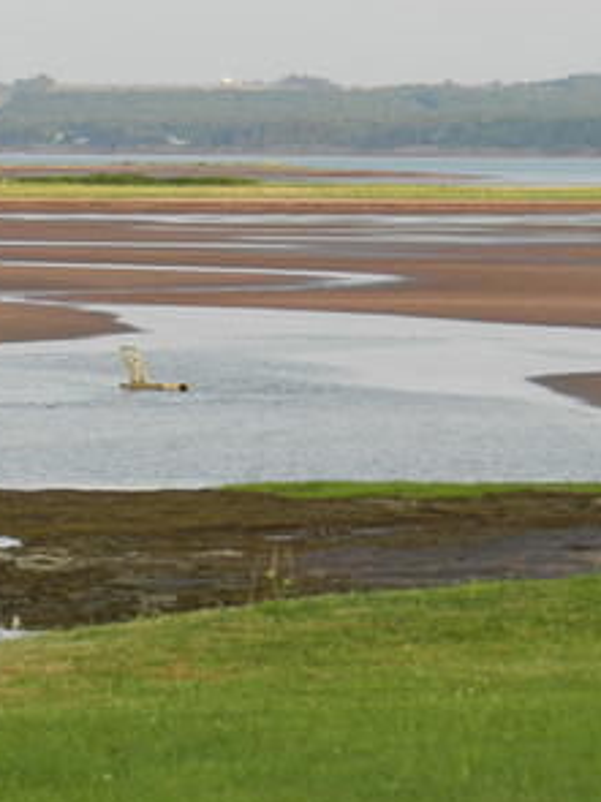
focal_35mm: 315
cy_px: 318
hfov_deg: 4.7
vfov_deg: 6.3
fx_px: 7297
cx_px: 307
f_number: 5.1
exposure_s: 1/80
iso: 160
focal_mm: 25.7
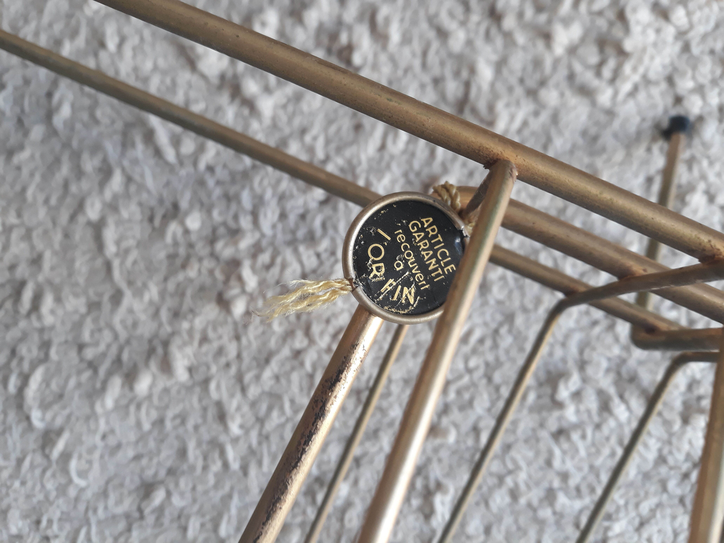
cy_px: 272
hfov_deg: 65.3
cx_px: 362
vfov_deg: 51.4
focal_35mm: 27
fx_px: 565
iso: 64
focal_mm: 3.71
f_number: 1.7
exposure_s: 1/50
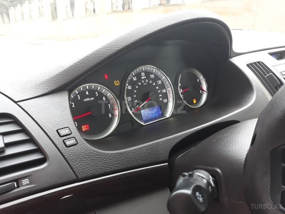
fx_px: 222
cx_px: 142
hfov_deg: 65.3
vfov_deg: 51.4
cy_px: 107
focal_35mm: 27
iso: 160
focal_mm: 3.71
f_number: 1.7
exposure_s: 1/33
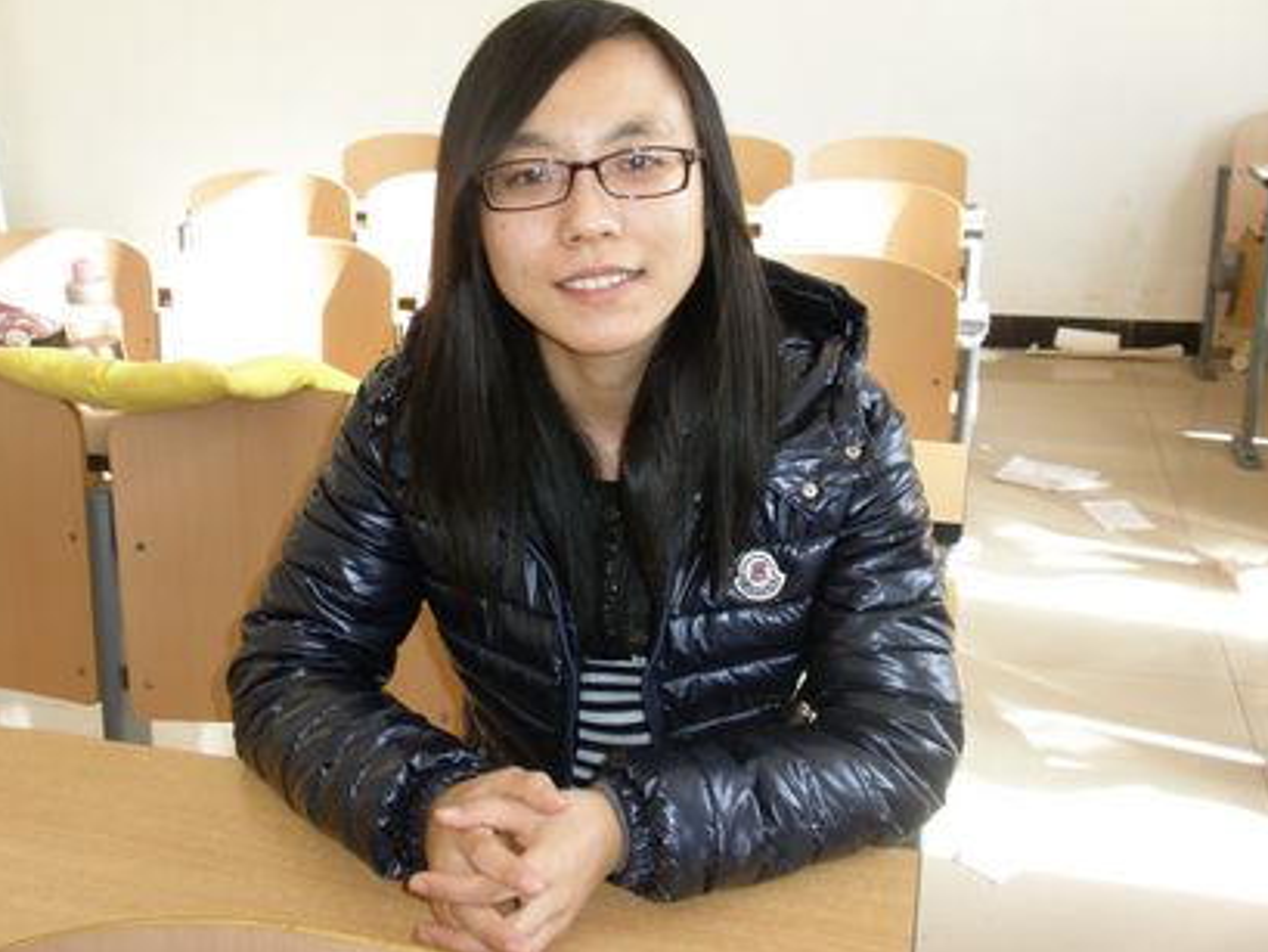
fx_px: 1392
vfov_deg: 37.7
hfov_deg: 49.0
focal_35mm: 38
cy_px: 479
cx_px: 636
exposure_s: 1/30
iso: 100
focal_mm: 6.6
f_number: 3.5
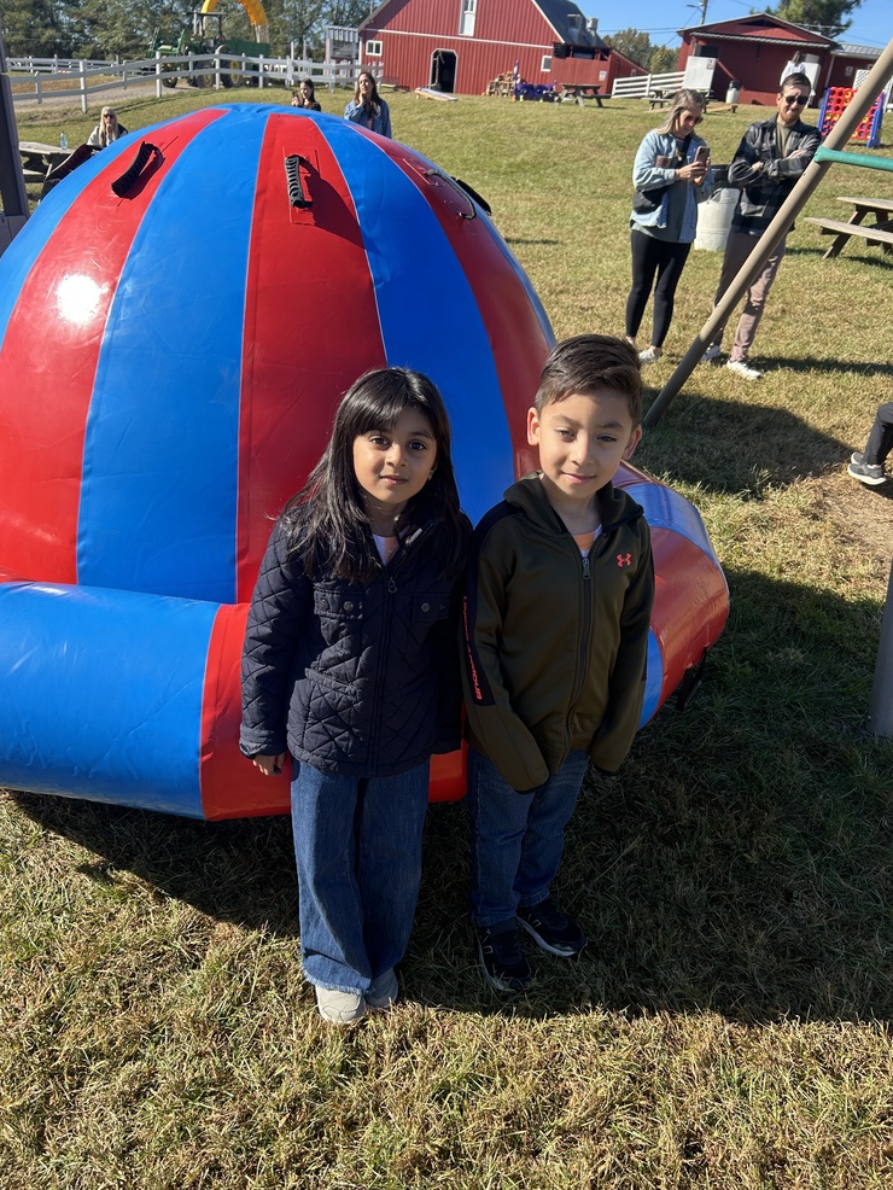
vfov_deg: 65.3
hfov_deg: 51.4
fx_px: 928
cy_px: 611
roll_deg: -7.3
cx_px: 460
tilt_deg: -28.2
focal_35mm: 27
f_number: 1.5
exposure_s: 1/1901
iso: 50
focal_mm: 5.7
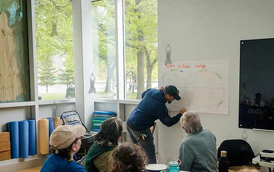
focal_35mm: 47
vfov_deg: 27.3
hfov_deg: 42.4
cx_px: 168
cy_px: 111
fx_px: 351
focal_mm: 35
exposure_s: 1/200
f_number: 5.6
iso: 1250
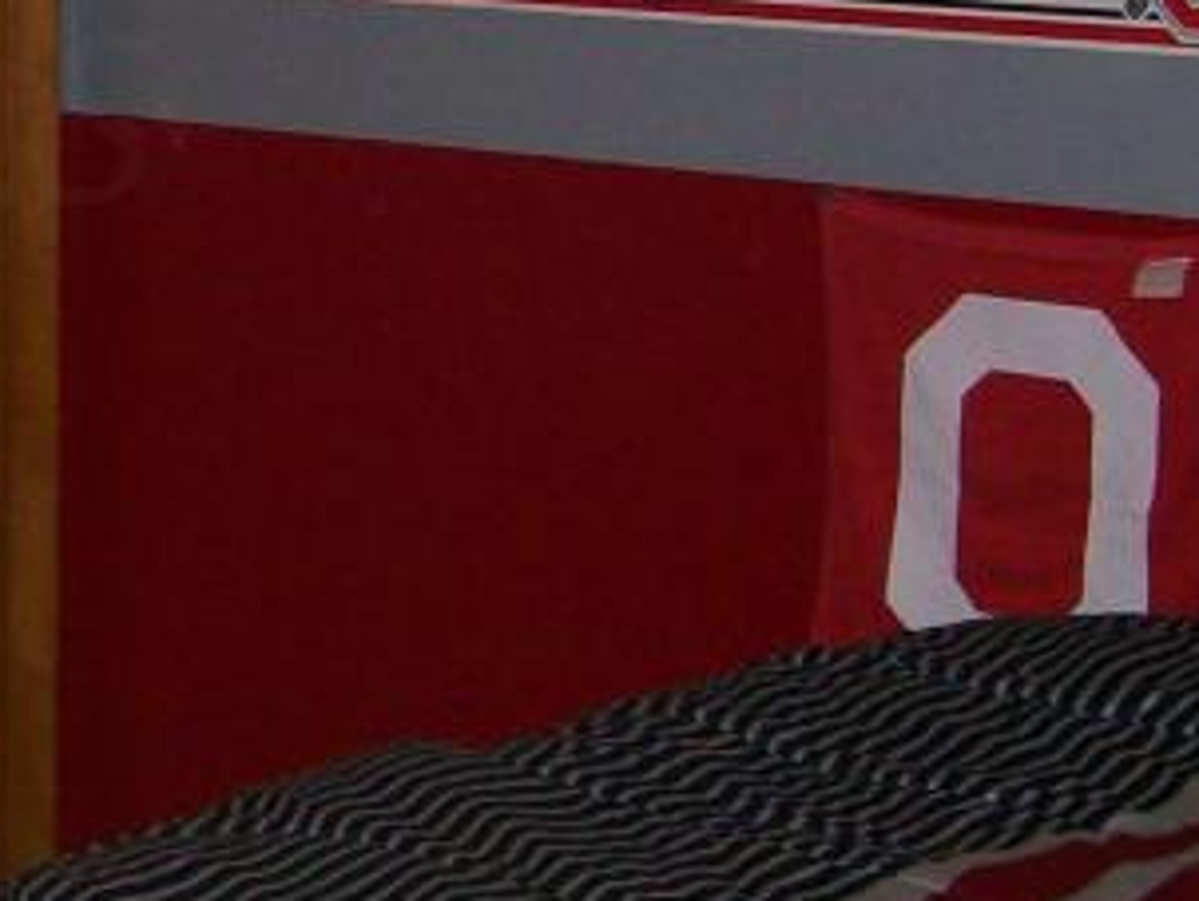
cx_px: -248
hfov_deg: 15.5
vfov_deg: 12.1
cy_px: 119
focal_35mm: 122
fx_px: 4229
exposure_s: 1/64
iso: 140
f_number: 2.7
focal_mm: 6
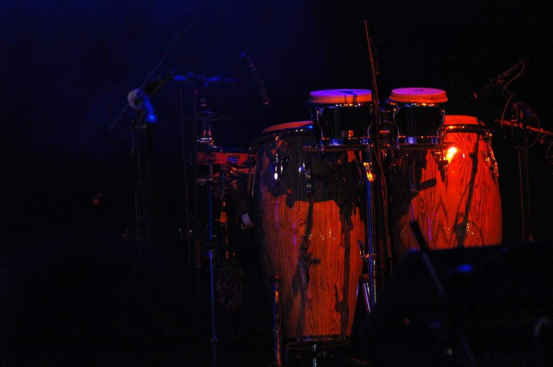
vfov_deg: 7.5
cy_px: 184
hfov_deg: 11.2
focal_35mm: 183
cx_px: 276
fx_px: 2807
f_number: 4.2
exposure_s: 1/40
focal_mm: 122
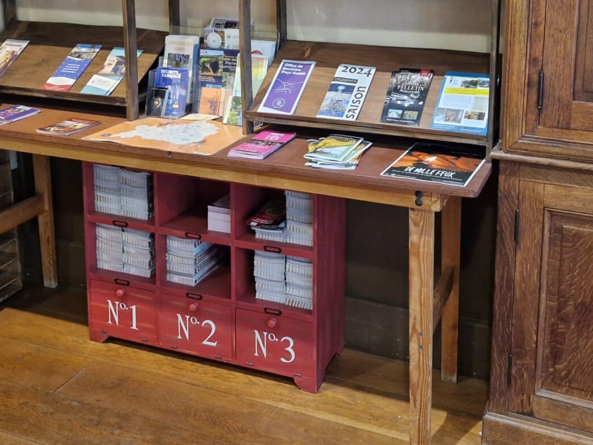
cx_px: 335
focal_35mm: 42
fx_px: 719
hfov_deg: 44.7
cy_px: 54
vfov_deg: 32.8
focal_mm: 5.4
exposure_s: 1/100
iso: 640
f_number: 1.8
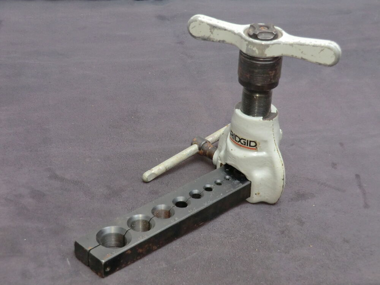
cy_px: 142
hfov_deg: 25.7
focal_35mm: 76
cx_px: 190
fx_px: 834
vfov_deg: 19.4
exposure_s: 1/60
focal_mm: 13.6
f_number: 4.6
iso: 400
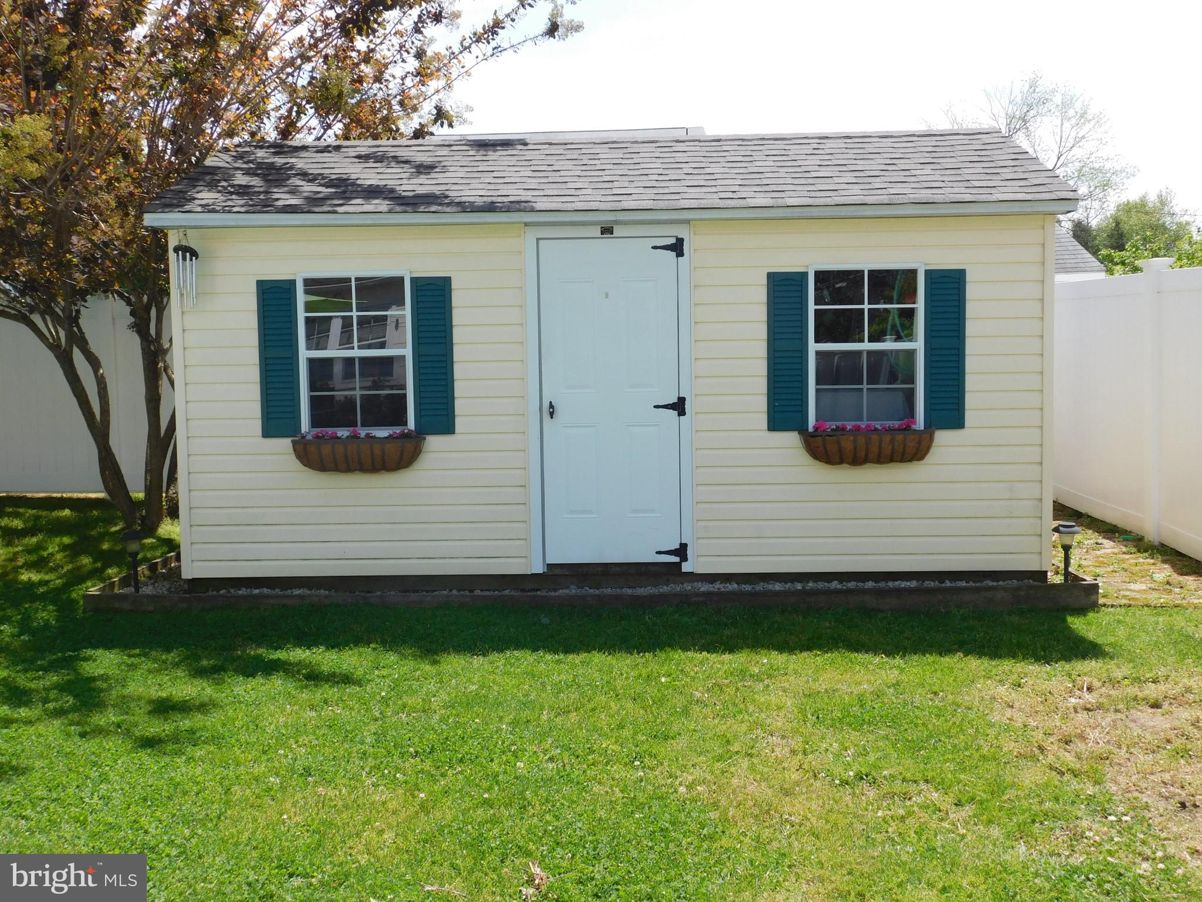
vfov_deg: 39.7
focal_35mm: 36
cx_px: 601
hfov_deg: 51.4
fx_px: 1250
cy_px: 451
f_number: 3.5
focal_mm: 6.3
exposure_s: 1/800
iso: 125
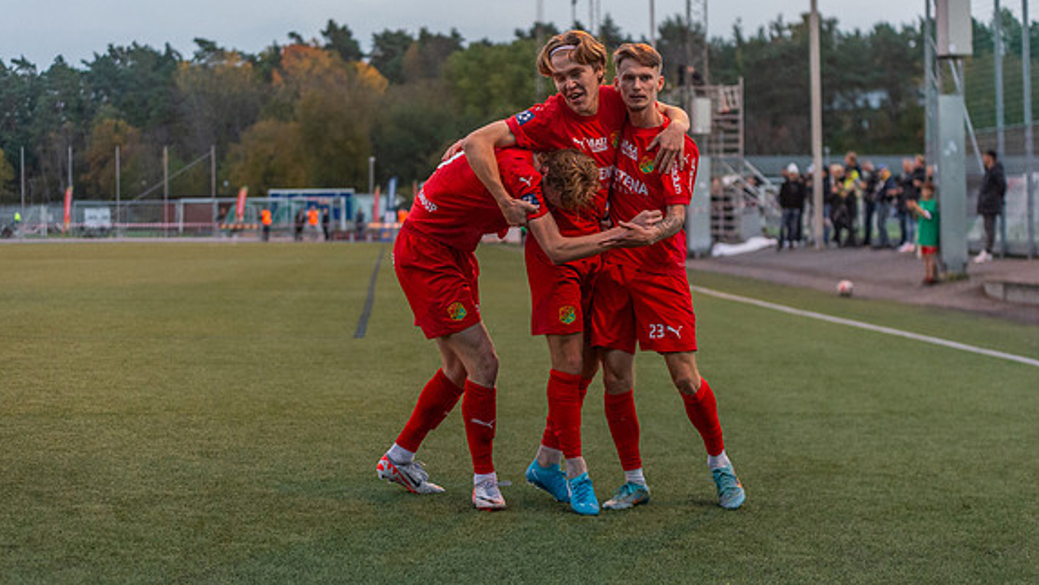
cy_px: 268
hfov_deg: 27.9
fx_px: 2094
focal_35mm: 76
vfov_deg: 15.9
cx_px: 516
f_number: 2.8
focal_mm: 70
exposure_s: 1/1000
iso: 8000
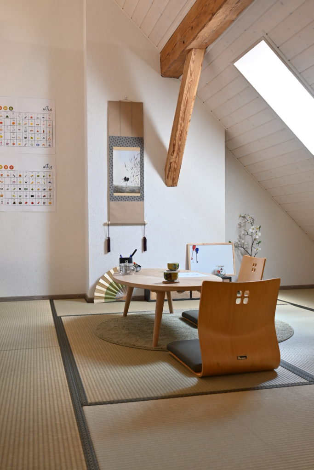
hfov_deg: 36.9
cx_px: 157
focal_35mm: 36
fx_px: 471
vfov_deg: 53.1
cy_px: 235
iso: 640
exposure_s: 1/100
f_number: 4
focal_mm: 24
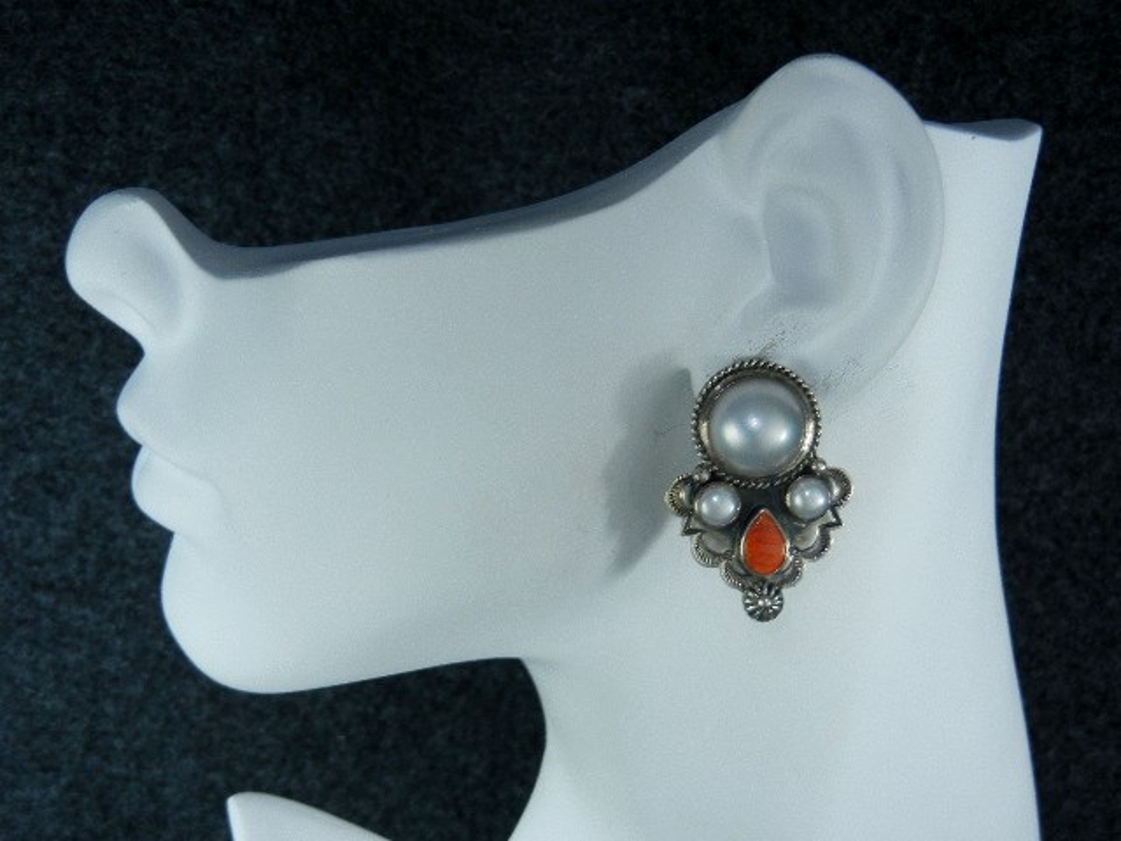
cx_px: 560
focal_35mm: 68
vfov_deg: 21.6
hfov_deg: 28.6
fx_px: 2202
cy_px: 420
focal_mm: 12.2
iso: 160
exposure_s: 1/30
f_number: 4.1
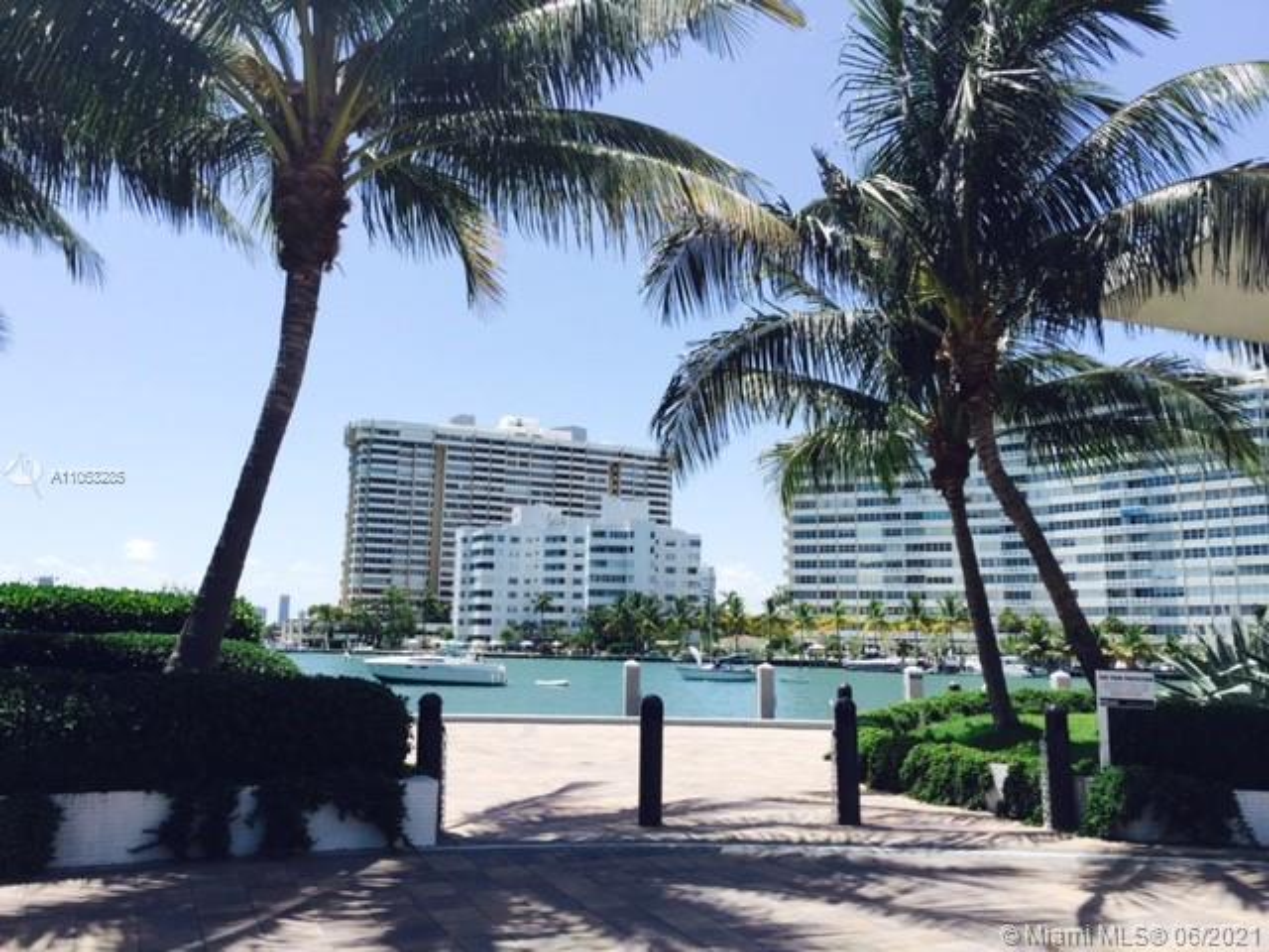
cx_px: 634
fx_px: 1063
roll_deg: -1.0
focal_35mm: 29
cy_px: 476
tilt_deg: +11.4
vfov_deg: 48.2
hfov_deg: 61.7
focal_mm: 4.15
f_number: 2.2
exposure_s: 1/1163
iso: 32
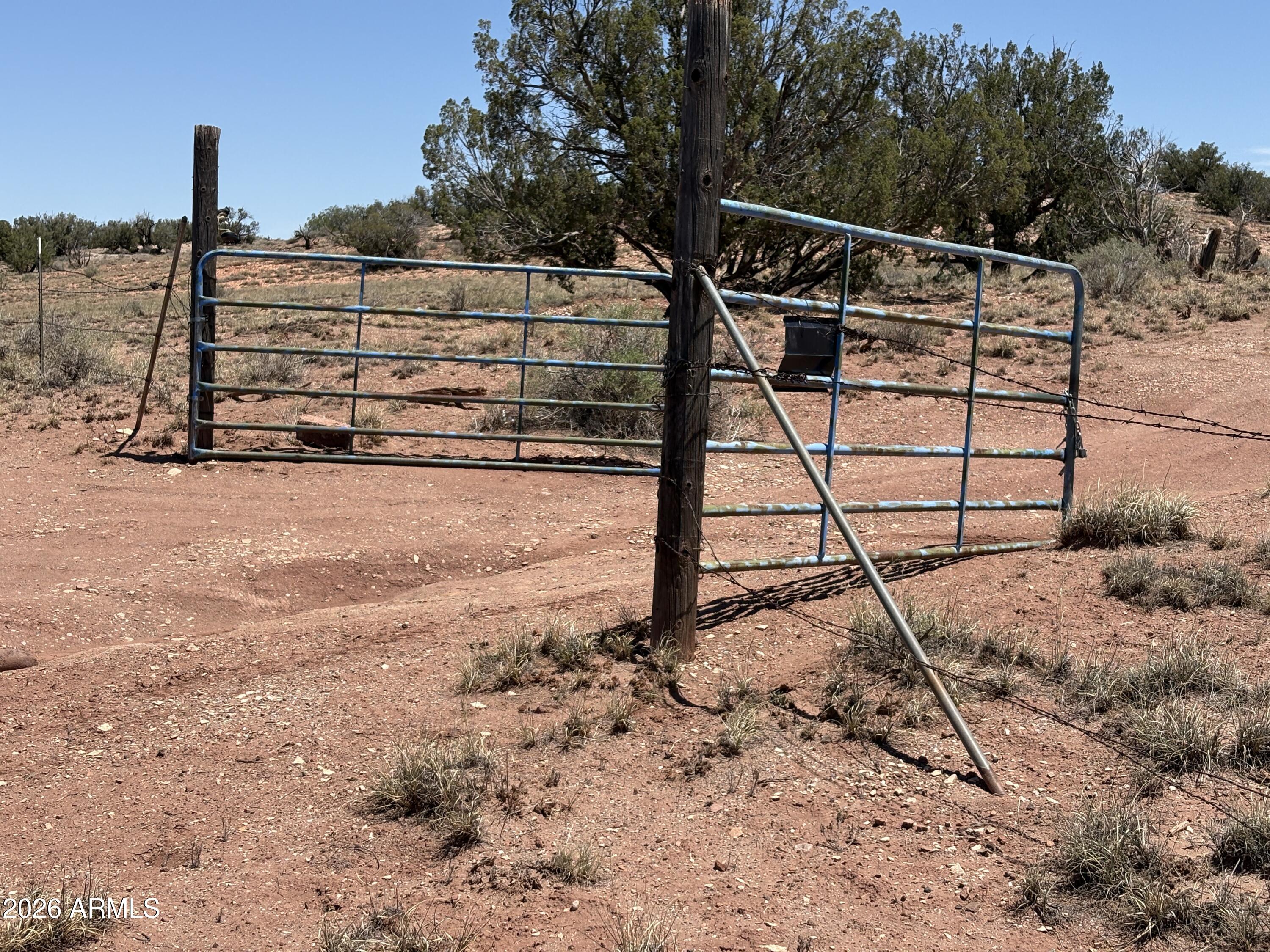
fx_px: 1908
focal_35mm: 52
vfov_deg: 28.0
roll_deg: +0.3
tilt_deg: -5.3
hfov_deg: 36.8
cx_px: 635
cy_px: 476
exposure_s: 1/4329
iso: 40
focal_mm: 5.96
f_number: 1.6
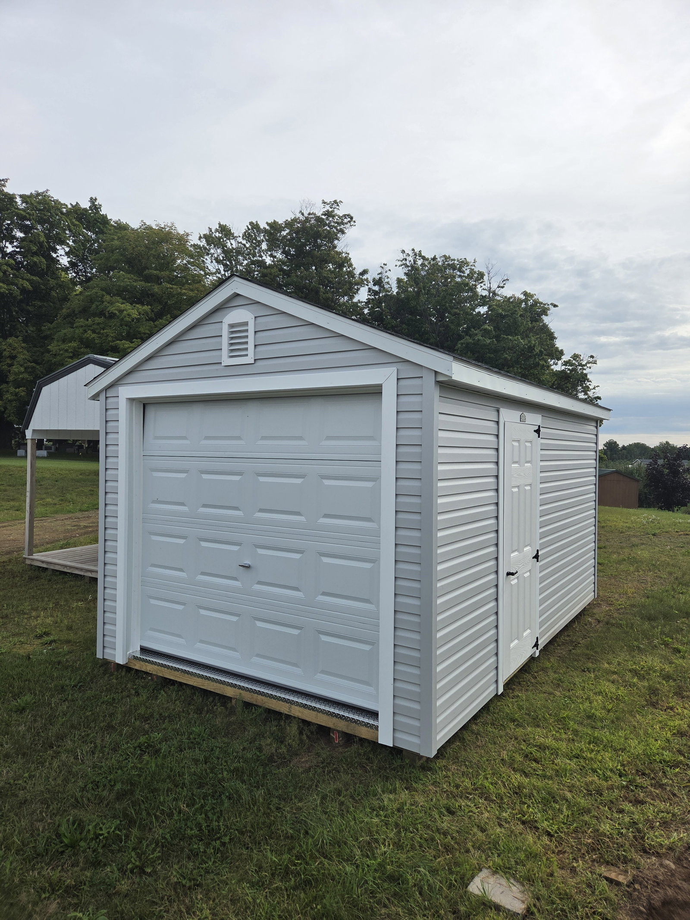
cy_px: 460
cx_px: 345
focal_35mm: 23
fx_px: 611
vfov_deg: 73.9
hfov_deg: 58.9
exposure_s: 1/5862
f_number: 1.8
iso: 80
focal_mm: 5.4
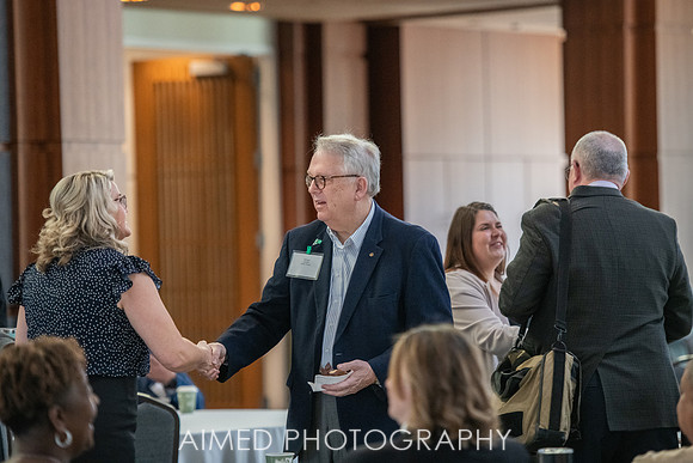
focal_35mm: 164
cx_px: 364
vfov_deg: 8.4
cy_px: 222
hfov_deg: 12.5
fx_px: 3158
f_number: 2.8
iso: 3200
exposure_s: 1/200
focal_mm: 155
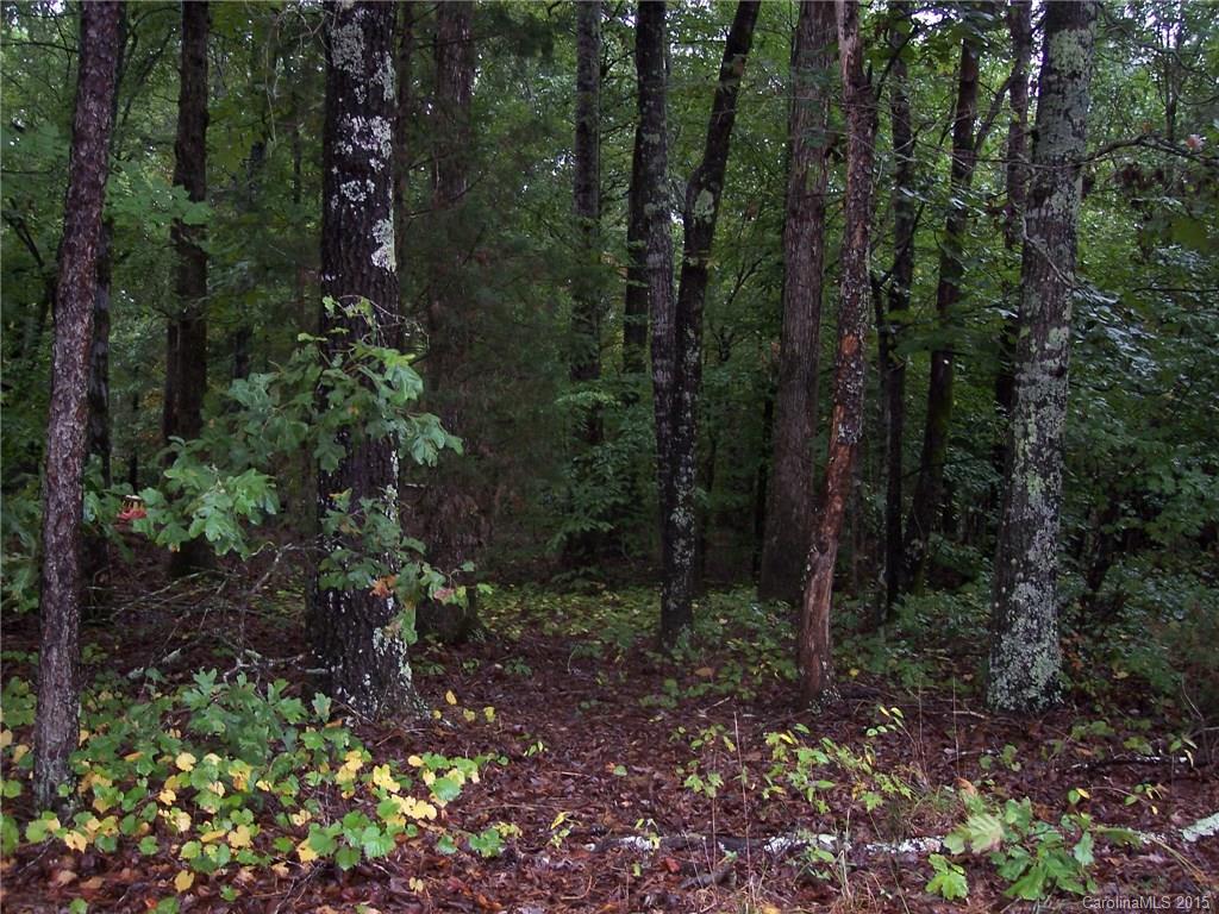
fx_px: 1373
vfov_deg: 36.8
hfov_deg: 47.9
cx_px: 610
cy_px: 457
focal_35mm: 39
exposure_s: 1/60
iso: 140
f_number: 2.8
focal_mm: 8
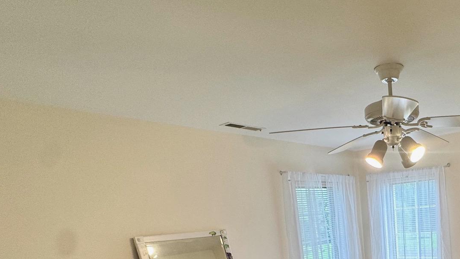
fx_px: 354
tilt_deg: -14.2
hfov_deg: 59.3
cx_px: 386
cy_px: 300
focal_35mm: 29
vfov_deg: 33.7
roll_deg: +3.9
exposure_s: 1/120
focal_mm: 2.22
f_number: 2.2
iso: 80
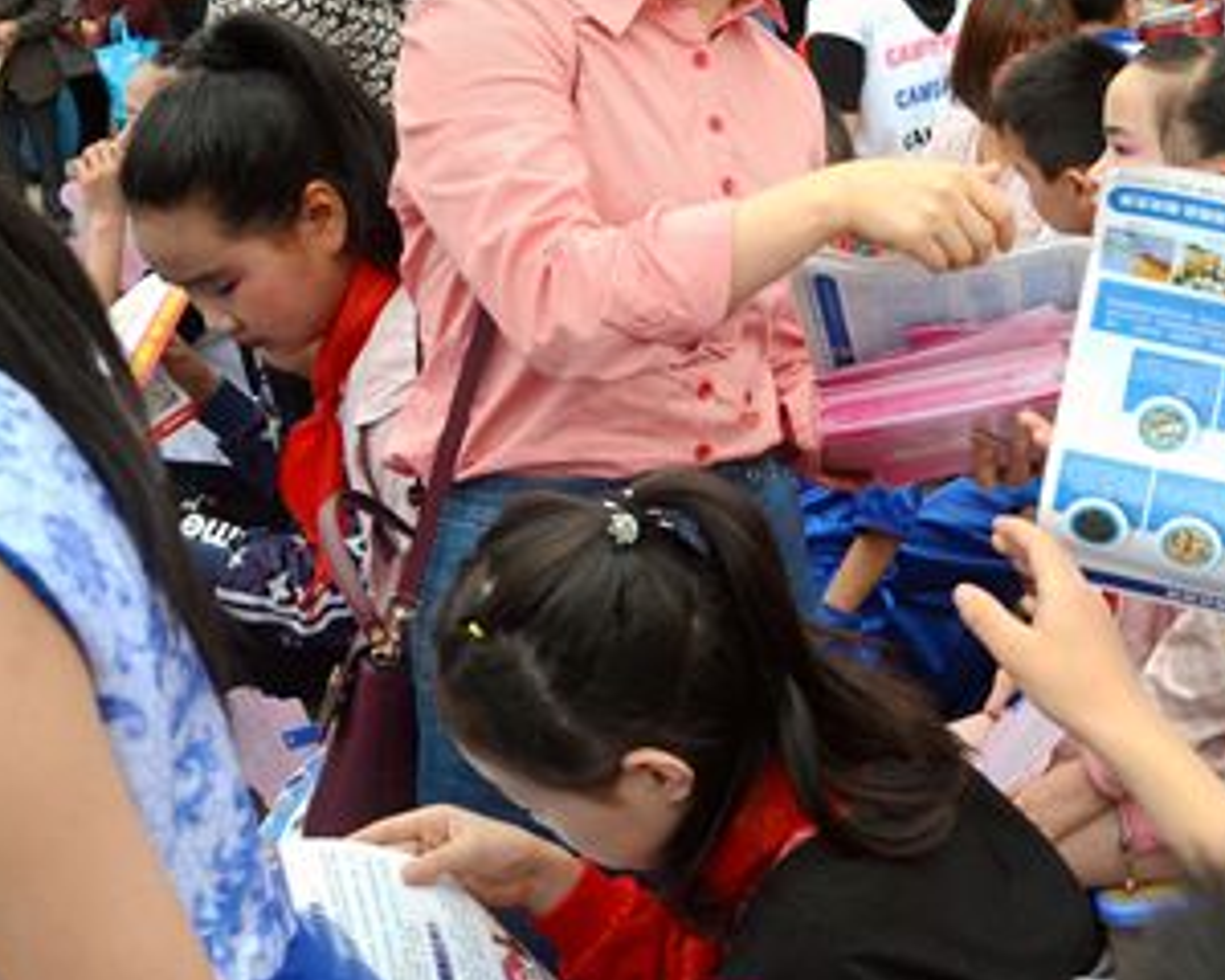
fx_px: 2137
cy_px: 243
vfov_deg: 25.5
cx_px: 943
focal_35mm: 59
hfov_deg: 31.3
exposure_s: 1/800
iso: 800
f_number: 3.8
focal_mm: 21
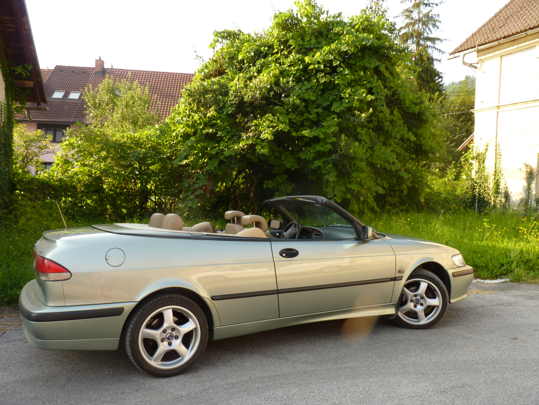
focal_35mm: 29
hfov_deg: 61.7
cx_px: 270
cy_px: 202
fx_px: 452
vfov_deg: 48.2
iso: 80
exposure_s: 1/100
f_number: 4
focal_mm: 5.2
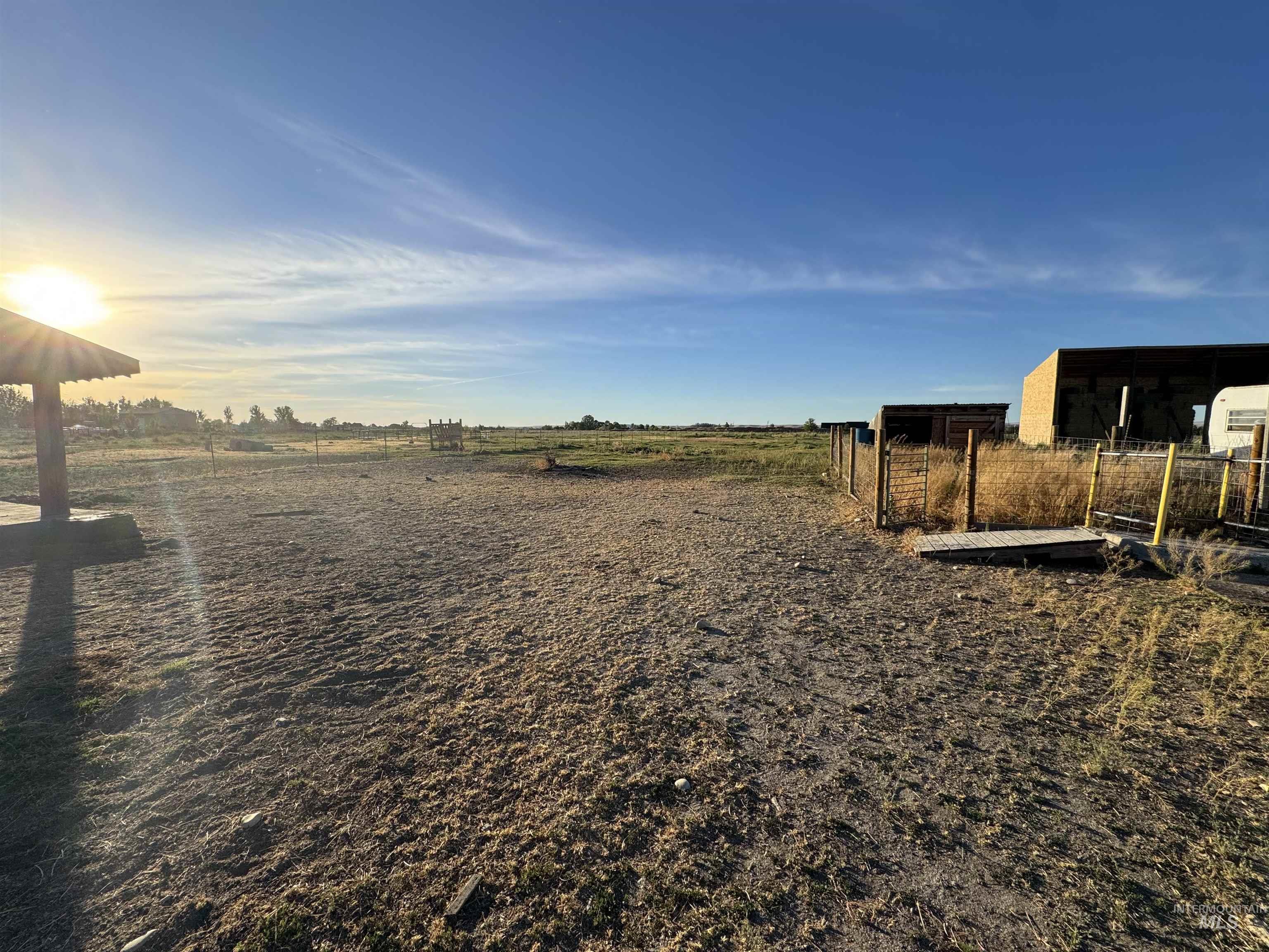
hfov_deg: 102.1
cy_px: 476
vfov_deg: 85.7
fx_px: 513
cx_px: 634
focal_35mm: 14
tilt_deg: -5.9
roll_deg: -0.8
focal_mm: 2.22
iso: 50
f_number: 2.2
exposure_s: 1/1927
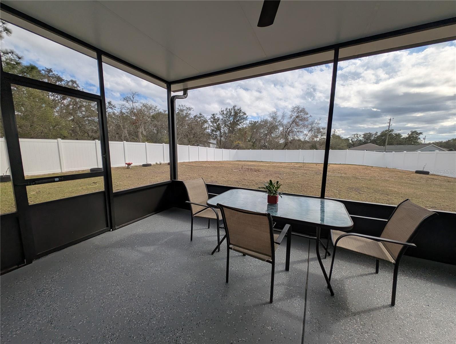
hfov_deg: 110.5
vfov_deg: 94.6
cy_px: 172
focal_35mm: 12
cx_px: 228
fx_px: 158
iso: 36
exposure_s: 1/1466
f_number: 1.95
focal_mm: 2.23
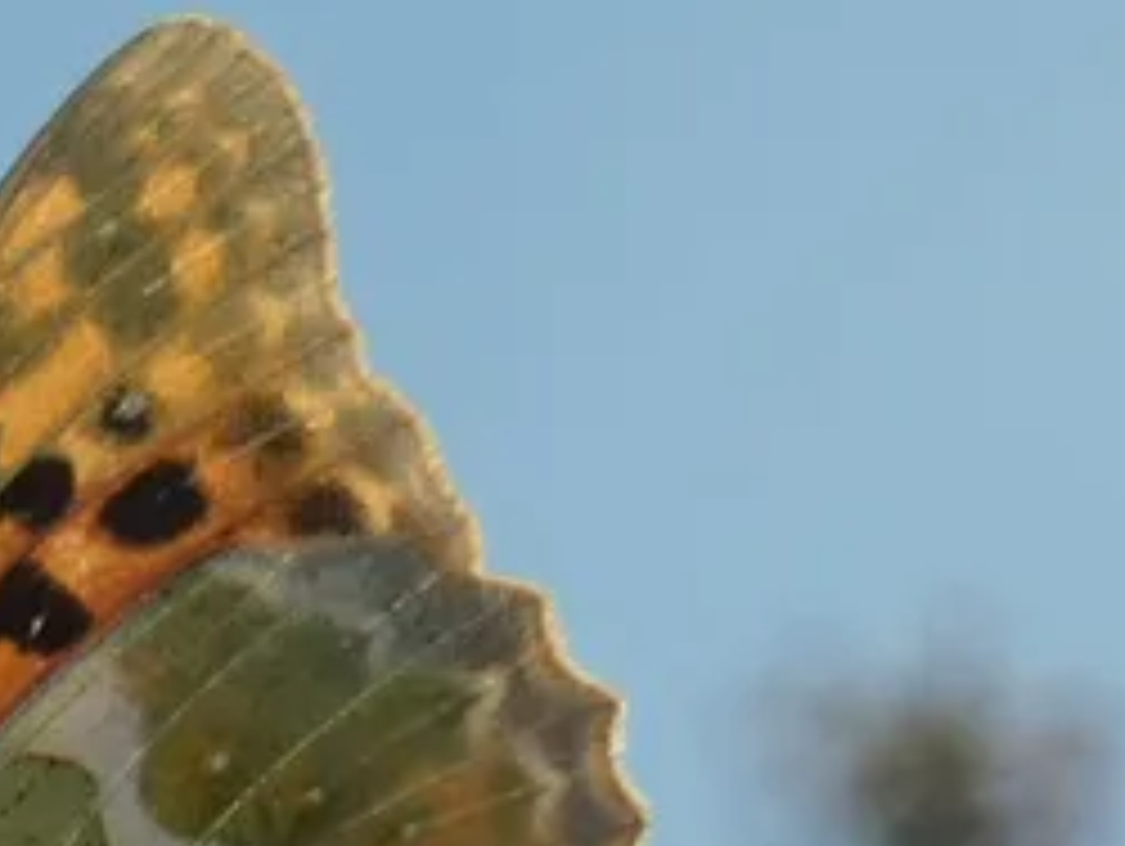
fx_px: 22804
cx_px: -94
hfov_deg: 2.8
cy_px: 1004
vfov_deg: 2.1
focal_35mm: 701
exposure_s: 1/320
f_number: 5.5
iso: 80
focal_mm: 49.1
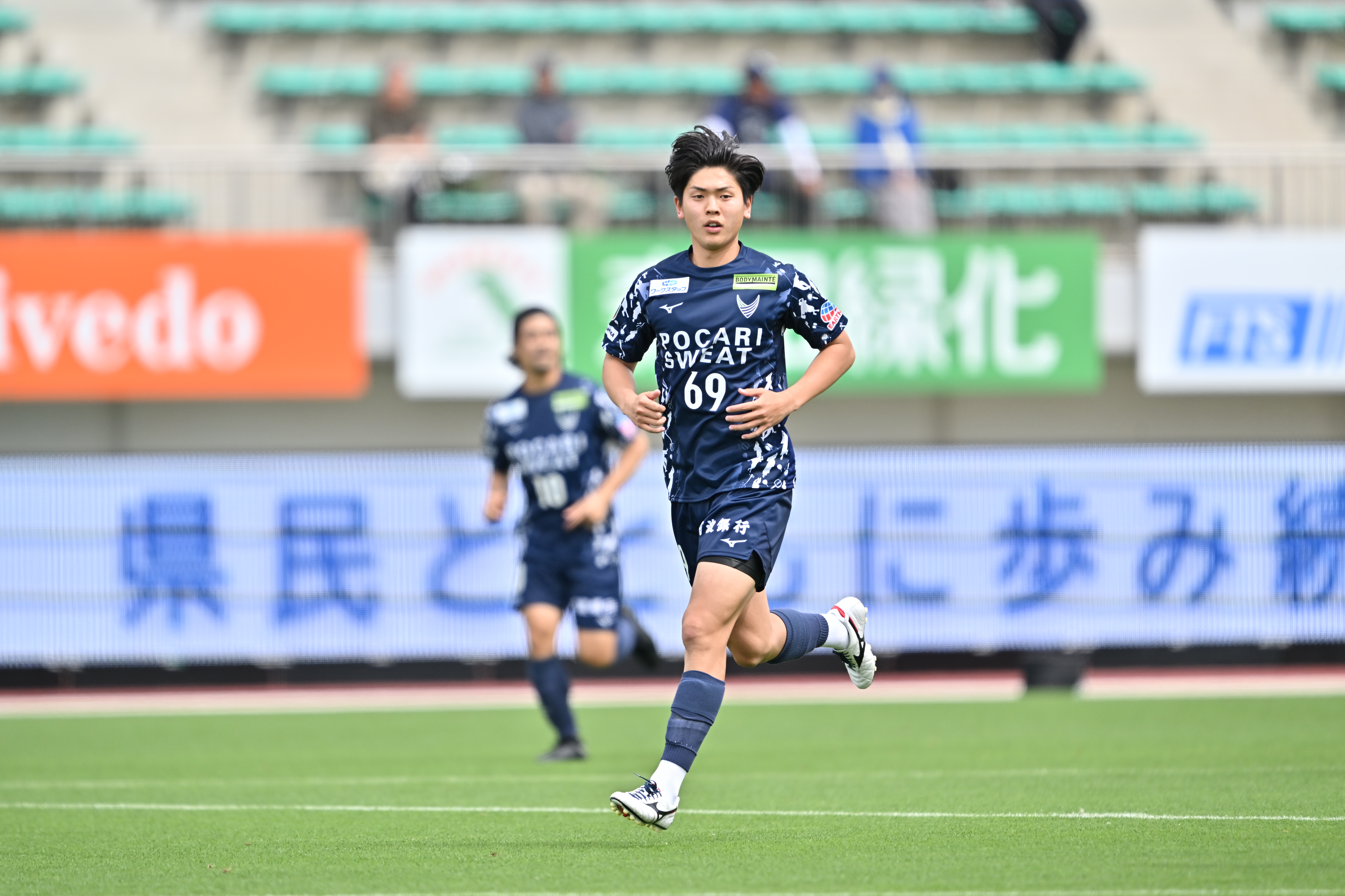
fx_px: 20921
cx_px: 672
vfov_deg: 2.5
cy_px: 448
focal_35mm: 560
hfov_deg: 3.7
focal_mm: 560
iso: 250
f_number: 4
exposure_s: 1/2000
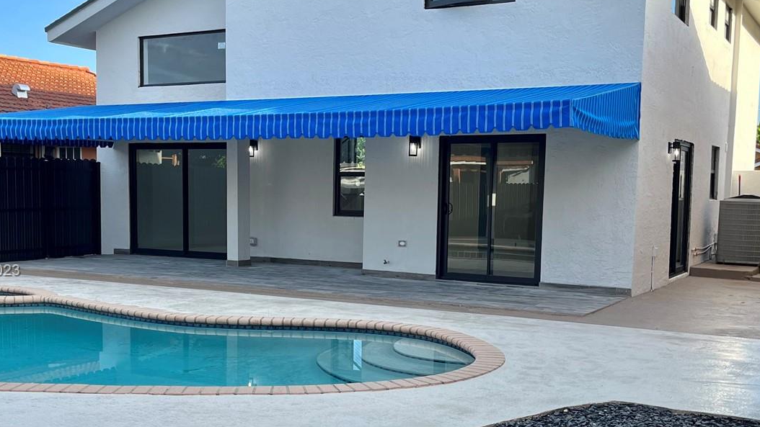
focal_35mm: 43
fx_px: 867
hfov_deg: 47.3
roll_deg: +1.0
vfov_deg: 27.6
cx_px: 366
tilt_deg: -6.0
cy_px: 272
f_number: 1.6
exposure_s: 1/1129
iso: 50
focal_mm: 5.1
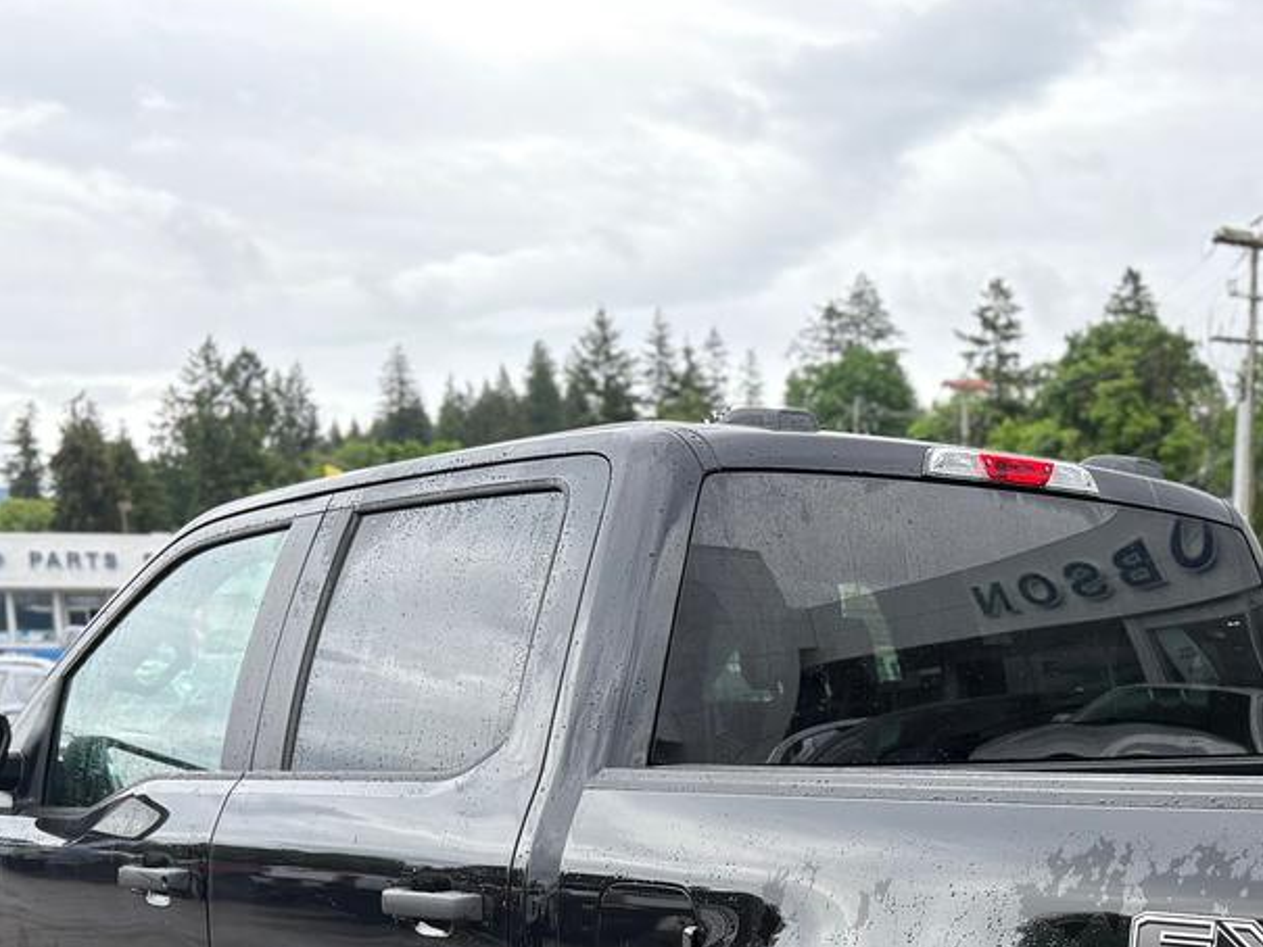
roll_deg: +1.1
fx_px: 2007
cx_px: 1100
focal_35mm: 55
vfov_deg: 25.1
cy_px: 980
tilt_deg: -7.5
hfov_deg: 33.4
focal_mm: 5.96
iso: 64
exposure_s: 1/801
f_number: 1.6
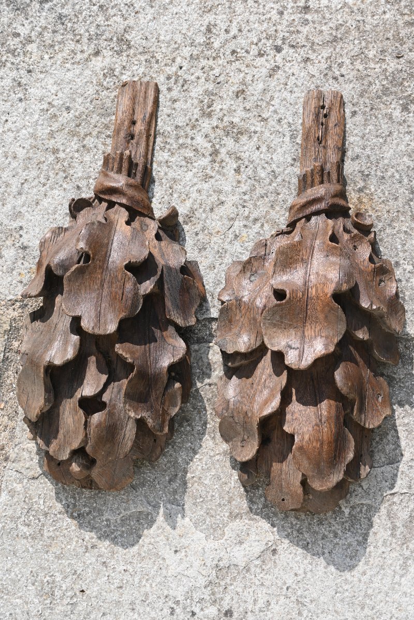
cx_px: 207
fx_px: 854
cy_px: 310
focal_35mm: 50
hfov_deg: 27.3
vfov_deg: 40.0
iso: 100
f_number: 7.1
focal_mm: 33
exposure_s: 1/400
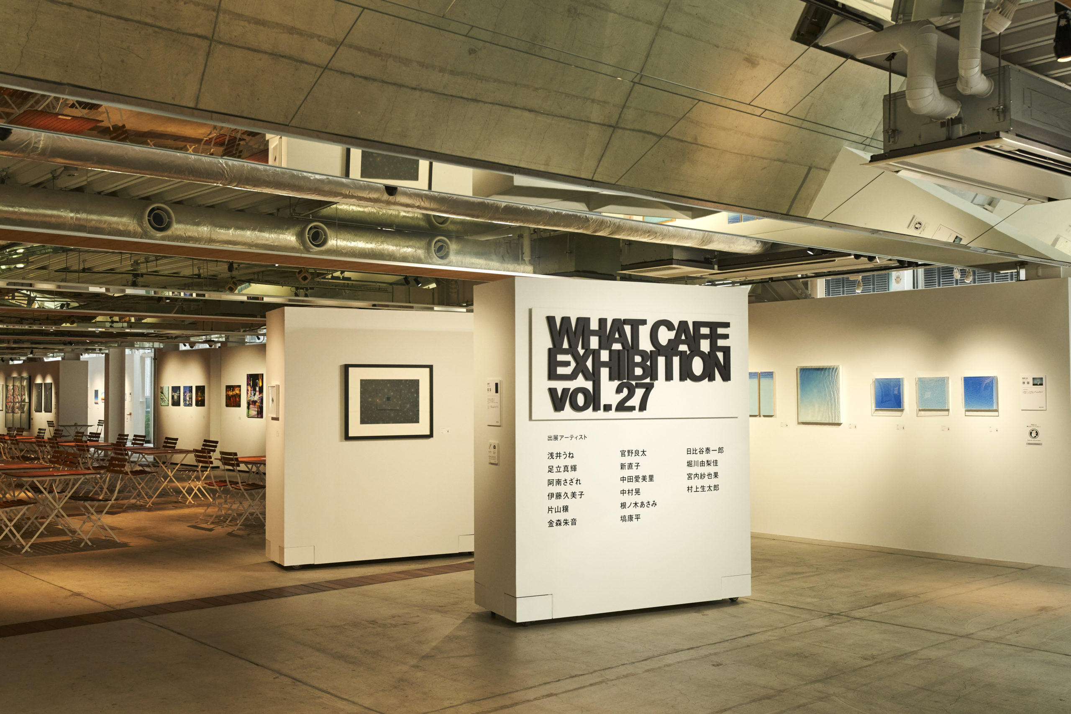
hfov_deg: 53.1
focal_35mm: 36
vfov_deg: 36.9
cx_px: 536
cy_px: 357
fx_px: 1071
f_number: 5.6
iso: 800
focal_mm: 24
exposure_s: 1/125
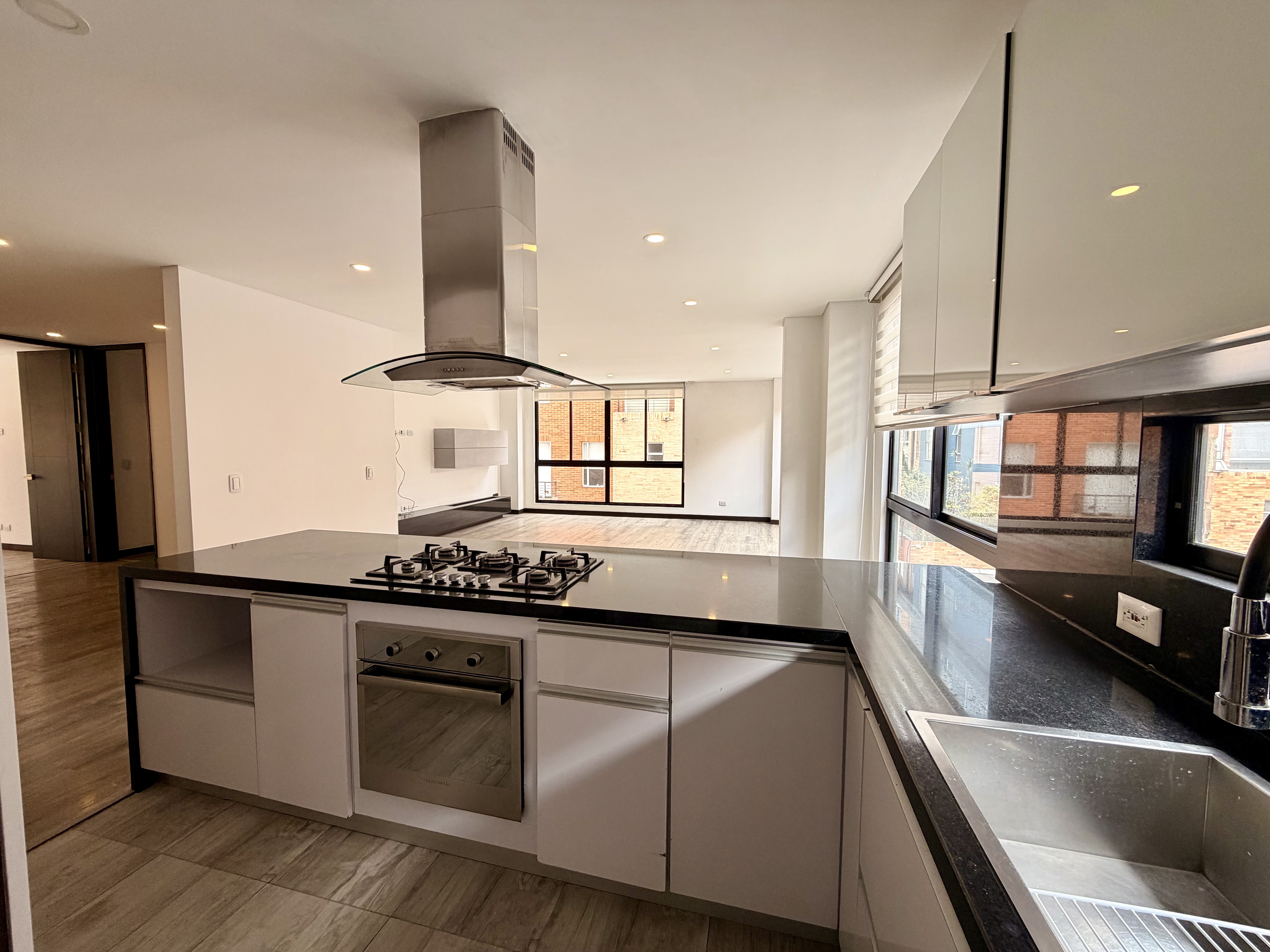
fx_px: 514
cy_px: 476
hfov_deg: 102.1
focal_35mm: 14
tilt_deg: -3.6
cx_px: 635
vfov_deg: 85.7
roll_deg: +0.3
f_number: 2.2
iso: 80
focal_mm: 2.22
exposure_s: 1/121
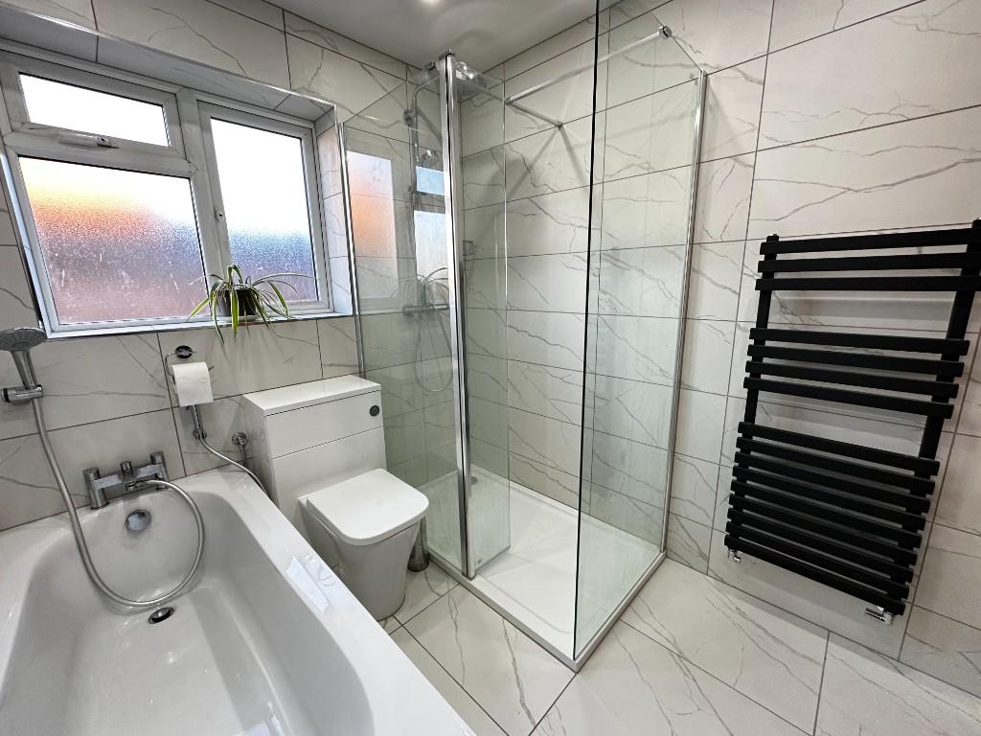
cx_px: 490
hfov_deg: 102.1
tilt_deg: -13.0
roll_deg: +1.2
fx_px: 397
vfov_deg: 85.7
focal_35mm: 14
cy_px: 368
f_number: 2.2
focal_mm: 2.22
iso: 160
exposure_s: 1/100
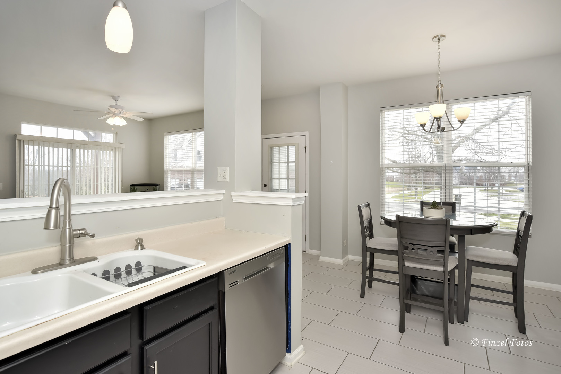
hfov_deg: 90.0
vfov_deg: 67.4
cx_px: 280
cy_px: 187
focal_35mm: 18
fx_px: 281
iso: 400
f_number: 8
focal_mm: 18
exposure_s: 1/60
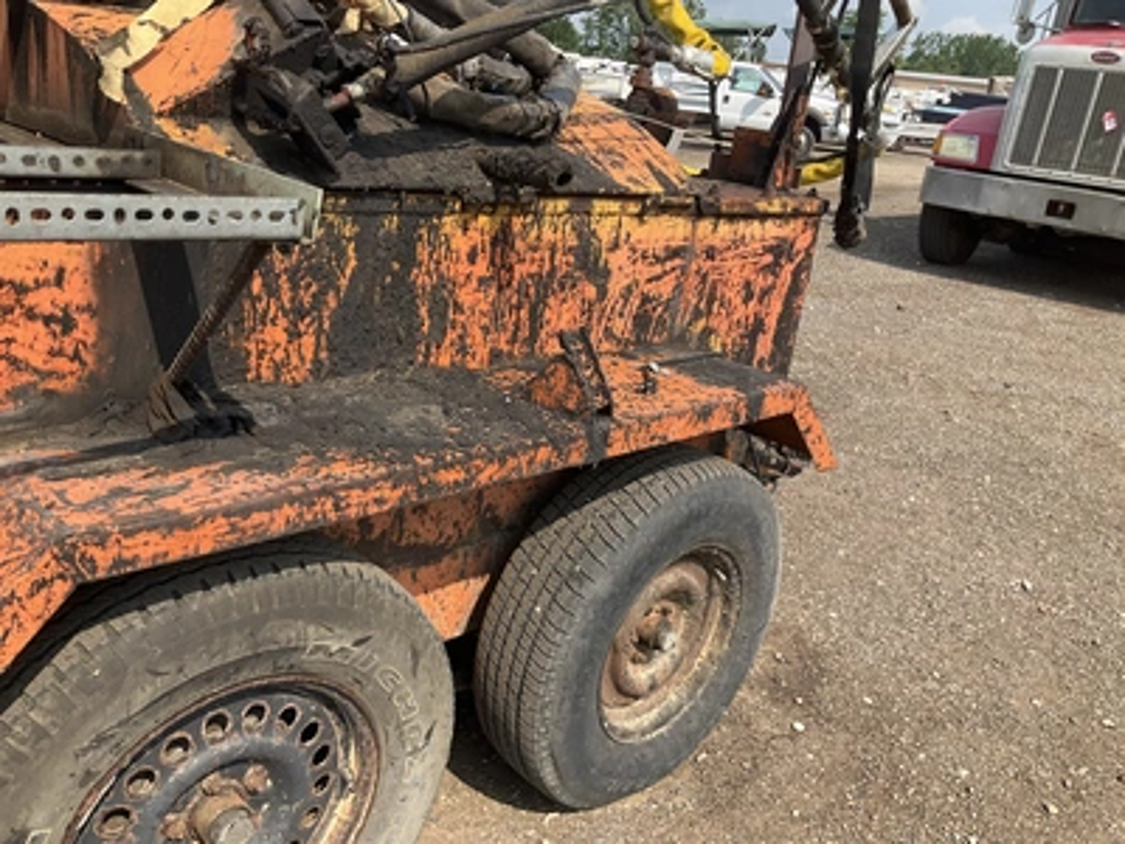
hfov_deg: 61.7
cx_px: 562
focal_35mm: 29
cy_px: 422
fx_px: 942
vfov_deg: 48.2
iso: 25
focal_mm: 3
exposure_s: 1/944
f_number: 1.8
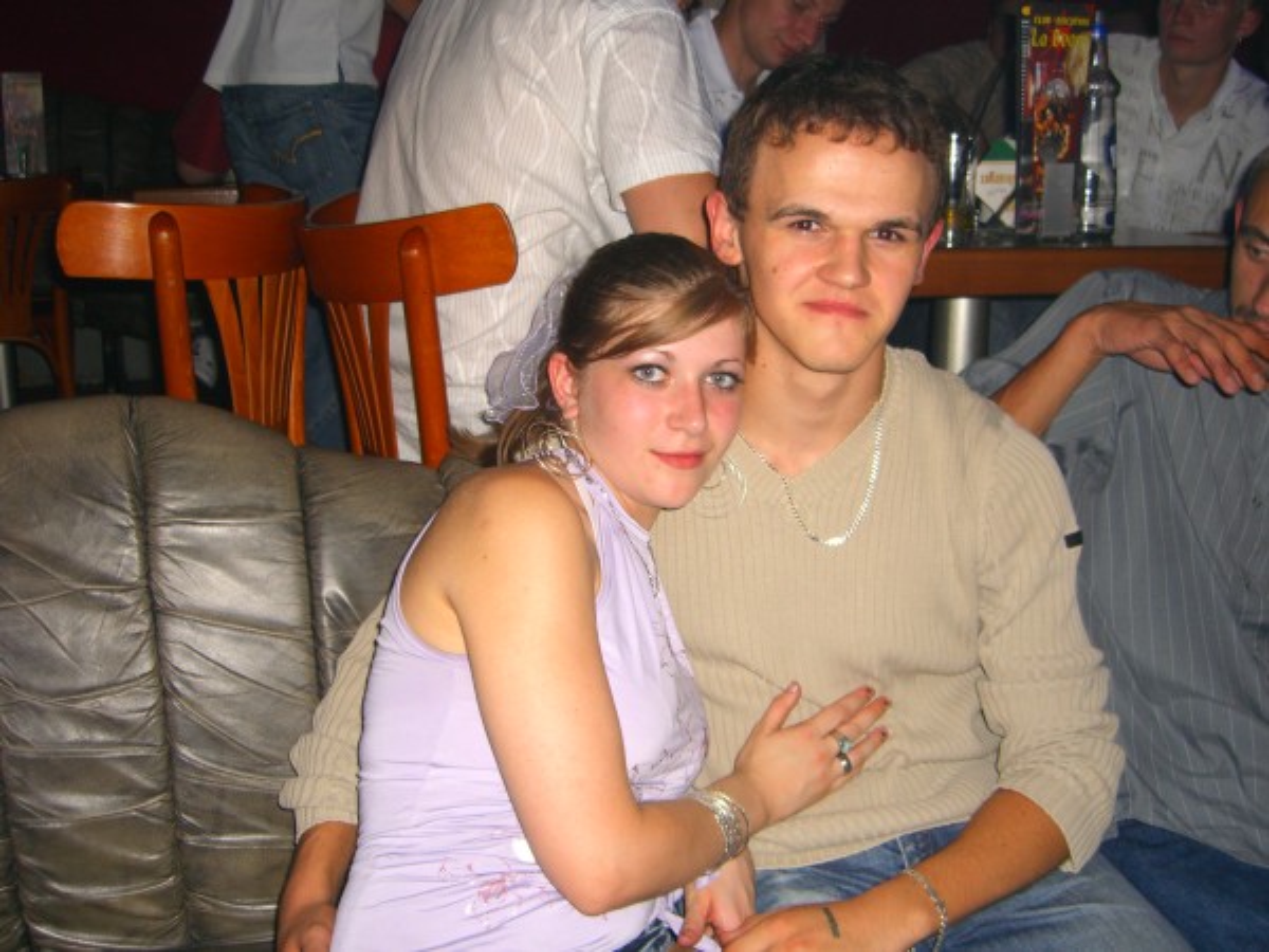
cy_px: 476
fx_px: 1393
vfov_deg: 37.7
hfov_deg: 49.0
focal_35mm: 38
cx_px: 634
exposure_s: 1/60
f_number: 2.8
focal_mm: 7.9
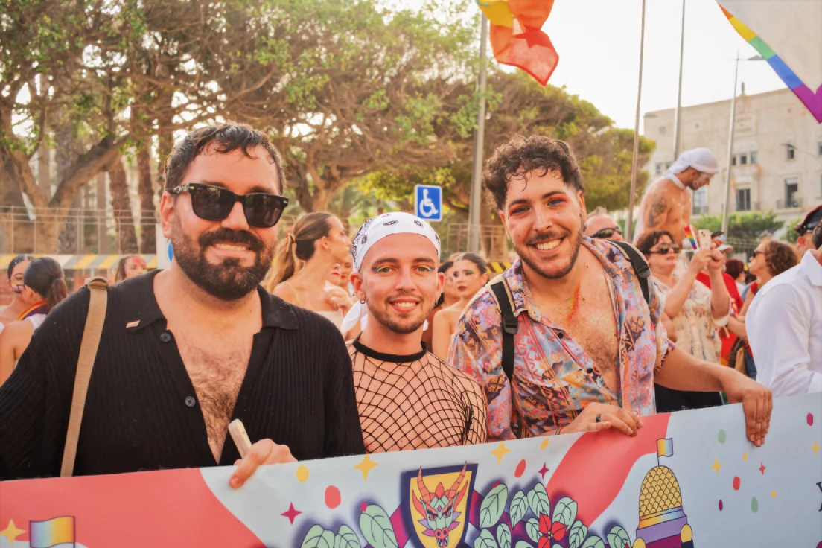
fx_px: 936
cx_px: 411
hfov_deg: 47.4
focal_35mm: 41
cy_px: 274
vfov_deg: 32.6
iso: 160
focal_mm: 27
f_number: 4.5
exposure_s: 1/210
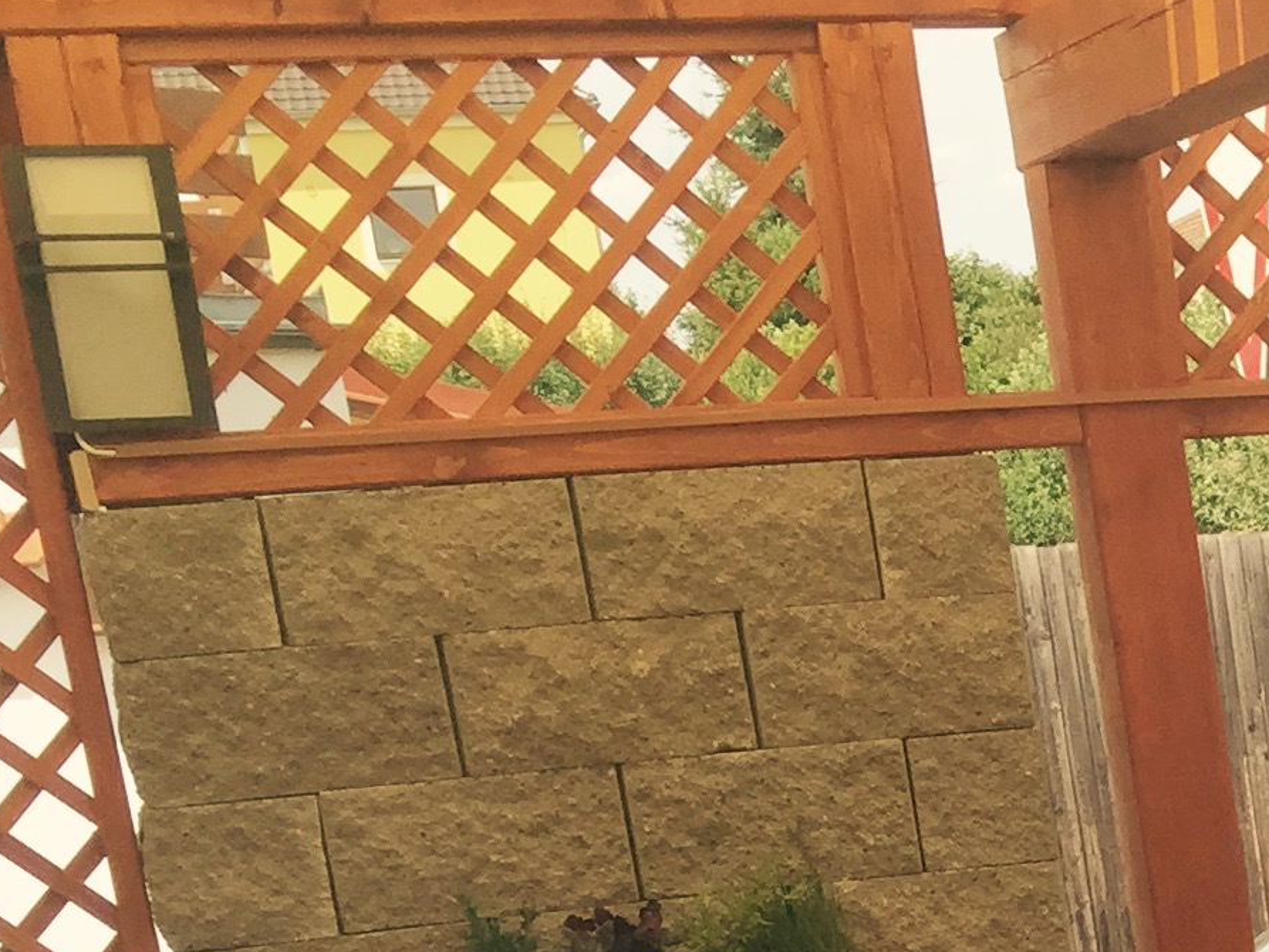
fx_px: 3886
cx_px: 2120
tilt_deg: -15.0
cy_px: 1679
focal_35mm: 106
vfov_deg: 12.8
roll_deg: +3.8
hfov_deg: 16.3
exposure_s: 1/590
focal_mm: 4.15
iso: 32
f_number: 2.2
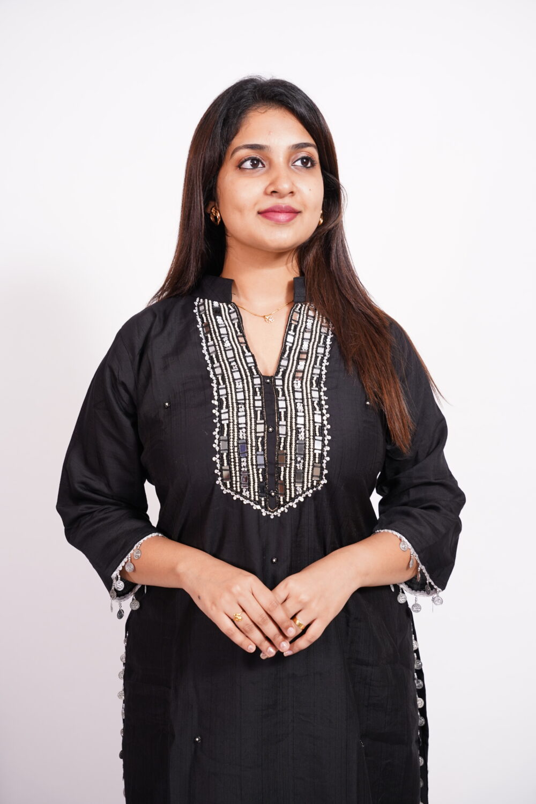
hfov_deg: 27.0
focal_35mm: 50
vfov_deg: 39.7
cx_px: 268
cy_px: 402
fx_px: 1114
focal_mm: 49.9
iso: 500
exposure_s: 1/50
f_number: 4.5
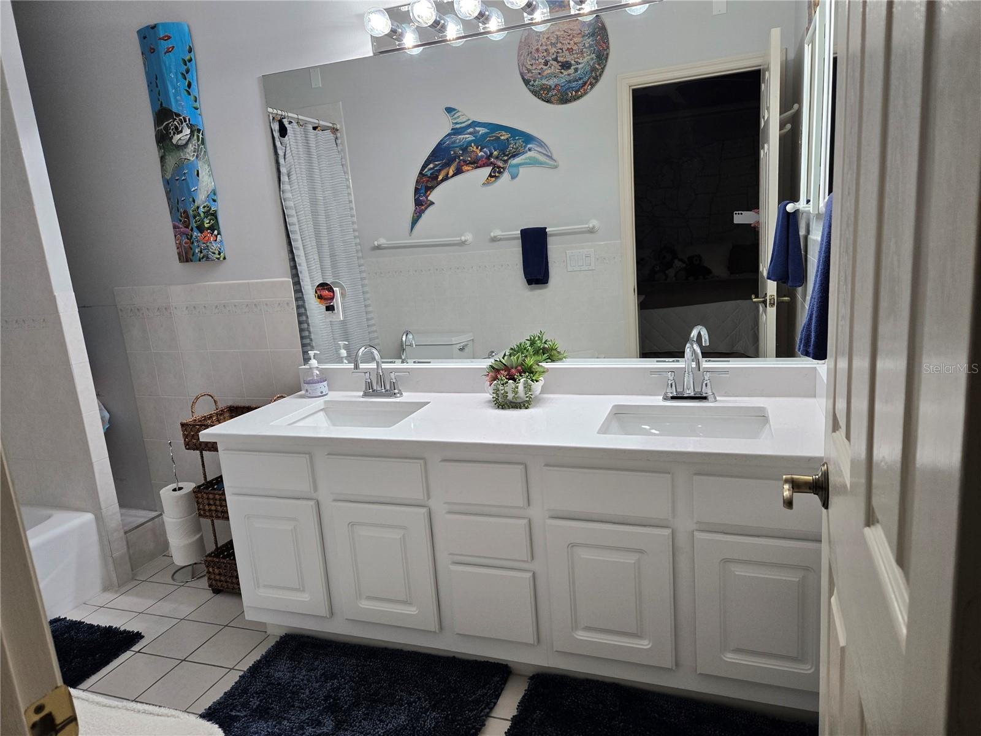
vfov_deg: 58.9
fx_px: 652
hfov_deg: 73.9
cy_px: 368
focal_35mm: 23
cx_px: 490
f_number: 1.8
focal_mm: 5.4
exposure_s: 1/120
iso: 160
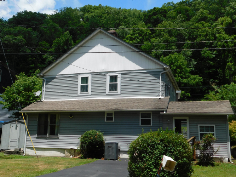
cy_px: 88
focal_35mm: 36
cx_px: 118
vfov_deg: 39.6
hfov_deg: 51.4
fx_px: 245
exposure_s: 1/1250
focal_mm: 6.3
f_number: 3.5
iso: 125
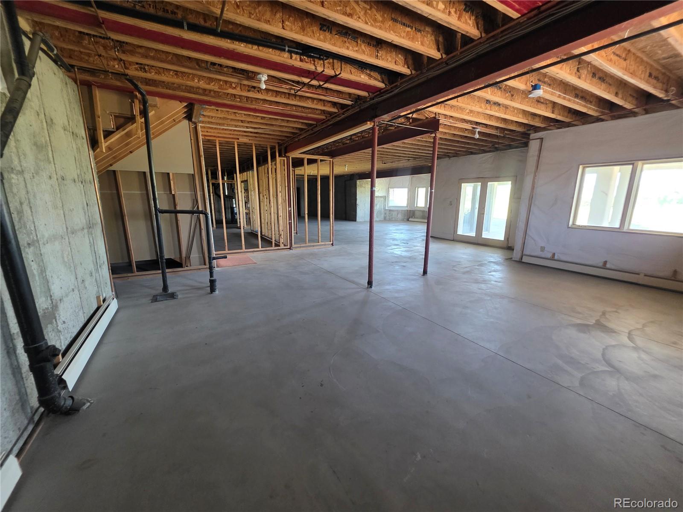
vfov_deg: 89.9
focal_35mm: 13
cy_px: 256
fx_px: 256
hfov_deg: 106.2
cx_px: 342
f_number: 1.9
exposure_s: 1/60
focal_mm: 2.2
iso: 640
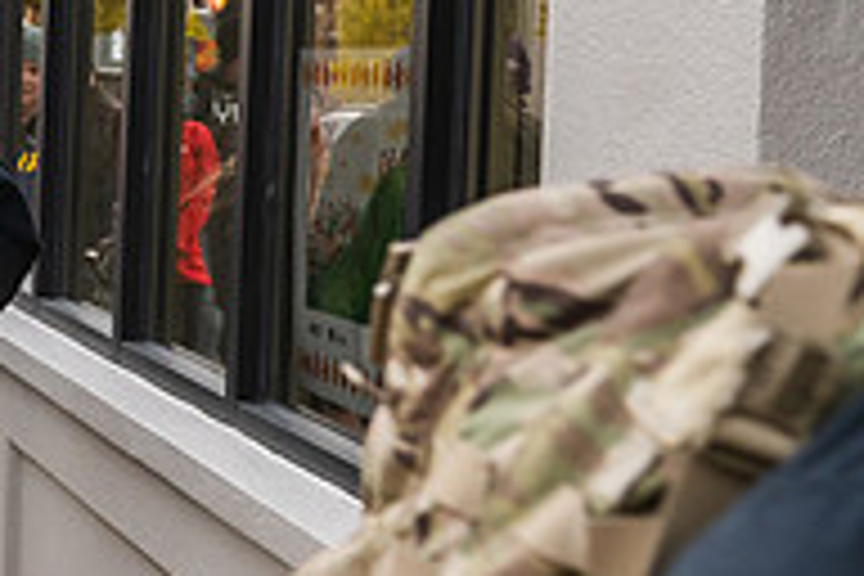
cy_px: 29
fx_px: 2760
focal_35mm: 115
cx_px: -324
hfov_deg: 16.6
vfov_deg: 11.8
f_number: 5
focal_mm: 38
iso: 640
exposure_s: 1/320
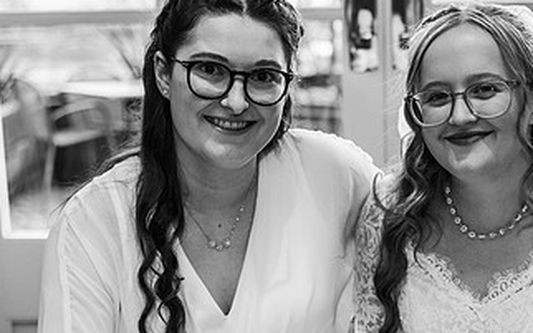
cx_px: 361
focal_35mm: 90
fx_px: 1307
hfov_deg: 22.9
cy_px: 255
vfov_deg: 14.4
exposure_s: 1/200
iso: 560
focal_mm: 49
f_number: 3.2
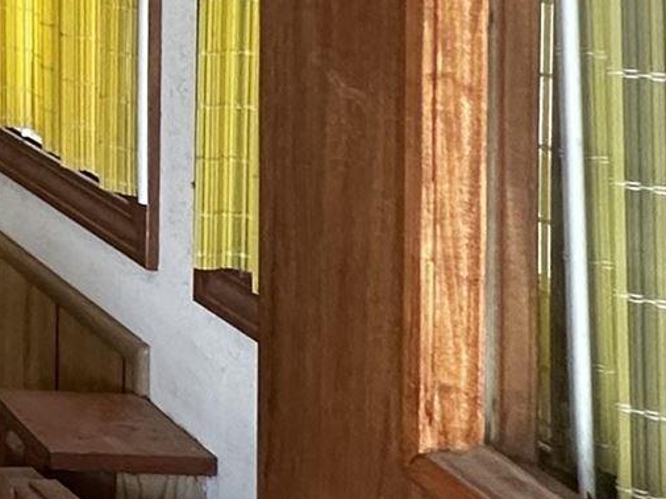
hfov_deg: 15.3
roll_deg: +1.3
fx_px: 1635
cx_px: -857
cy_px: -200
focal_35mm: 85
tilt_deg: -0.1
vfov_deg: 16.2
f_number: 2.2
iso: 160
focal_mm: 2.22
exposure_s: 1/60
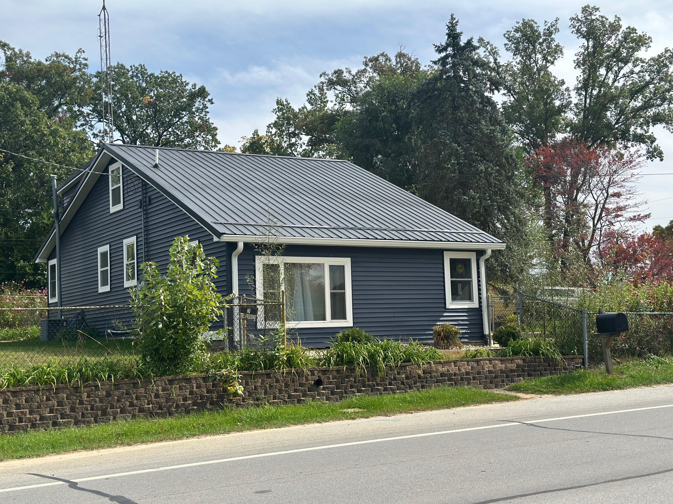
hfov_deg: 39.7
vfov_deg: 30.3
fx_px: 933
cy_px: 252
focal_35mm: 48
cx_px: 336
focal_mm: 6.86
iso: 100
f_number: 1.78
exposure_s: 1/4184
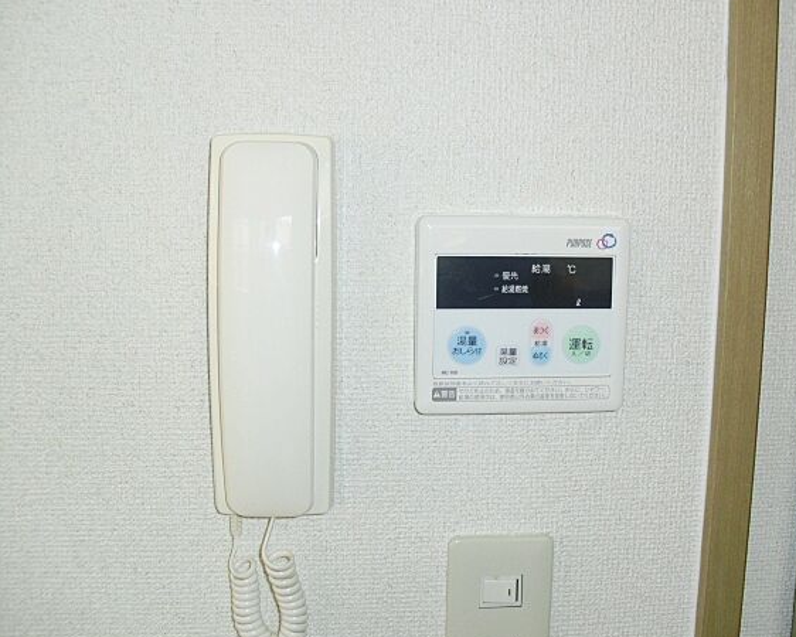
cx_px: 452
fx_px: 943
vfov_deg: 37.4
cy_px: 317
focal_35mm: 40
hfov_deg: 45.7
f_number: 3.1
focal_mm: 6.3
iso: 100
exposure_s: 1/100
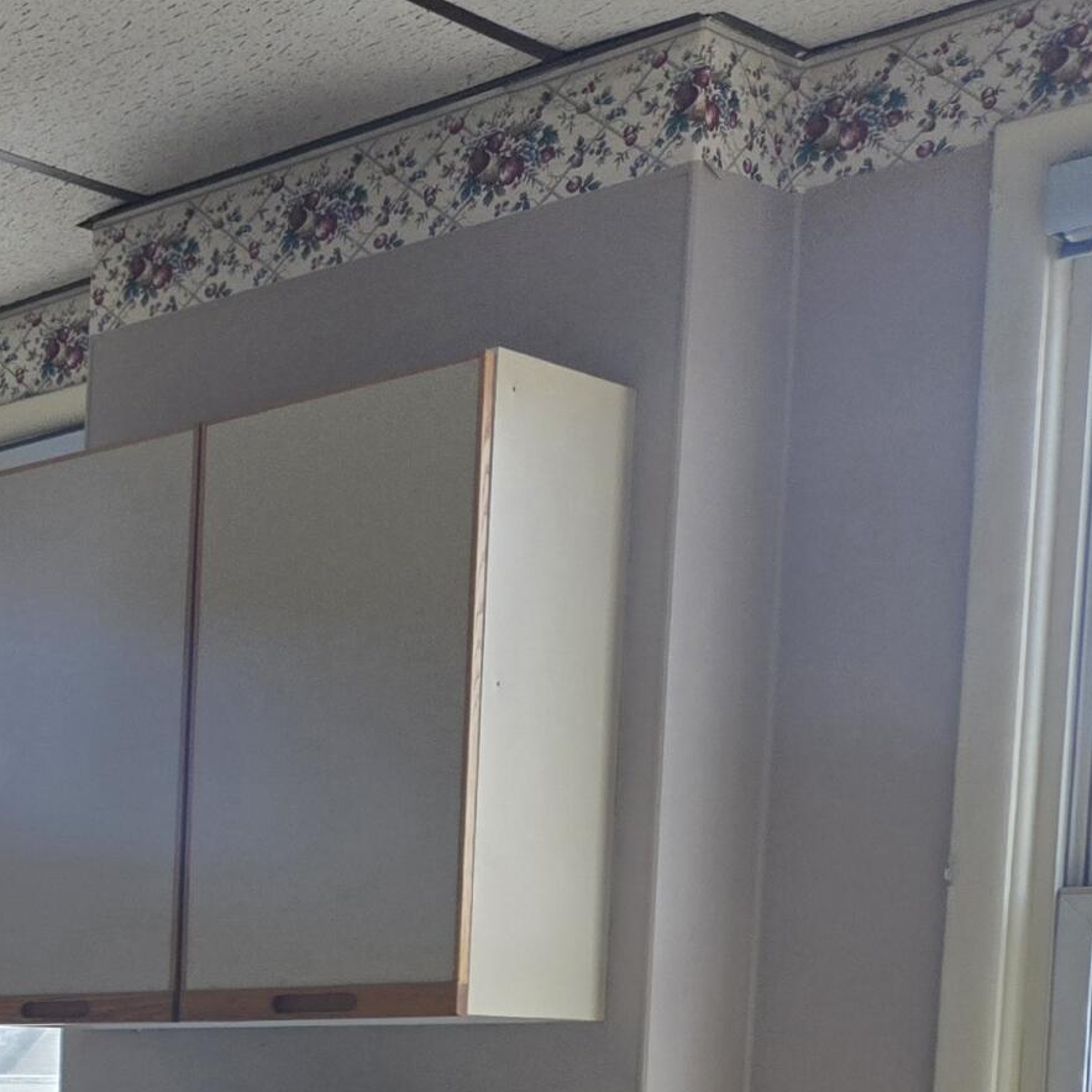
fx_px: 2463
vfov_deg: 23.4
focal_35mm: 69
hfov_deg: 20.5
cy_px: 1206
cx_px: -656
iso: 100
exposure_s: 1/526
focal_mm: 5.4
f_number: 1.8
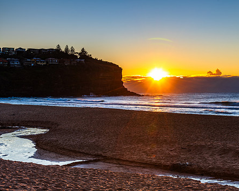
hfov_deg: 32.8
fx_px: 403
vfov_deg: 26.7
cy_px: 98
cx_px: 156
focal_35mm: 57
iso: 31
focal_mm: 46
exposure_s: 1/5
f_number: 11
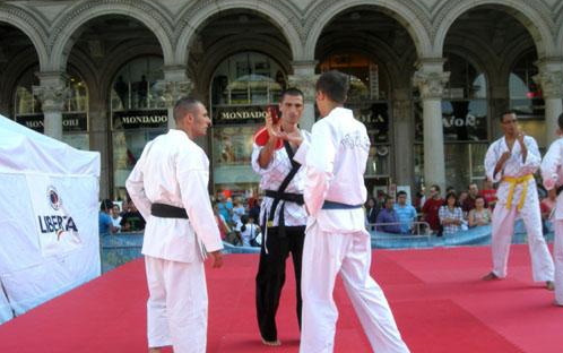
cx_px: 310
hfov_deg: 48.1
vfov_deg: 31.3
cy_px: 188
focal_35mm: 41
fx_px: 630
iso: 50
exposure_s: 1/250
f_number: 2.8
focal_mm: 5.7
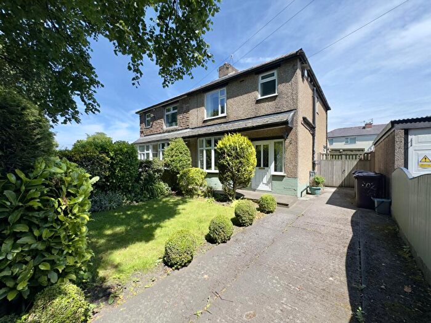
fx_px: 174
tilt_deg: -0.2
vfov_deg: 85.7
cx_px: 216
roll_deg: +0.6
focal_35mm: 14
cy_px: 162
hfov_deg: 102.1
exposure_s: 1/879
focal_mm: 2.22
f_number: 2.2
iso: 50
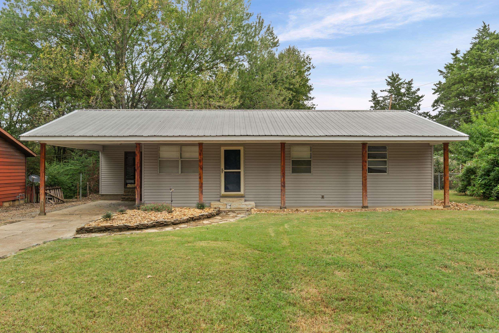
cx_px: 250
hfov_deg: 67.4
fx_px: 374
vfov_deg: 47.9
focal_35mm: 27
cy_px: 166
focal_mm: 18
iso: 250
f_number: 9
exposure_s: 1/20
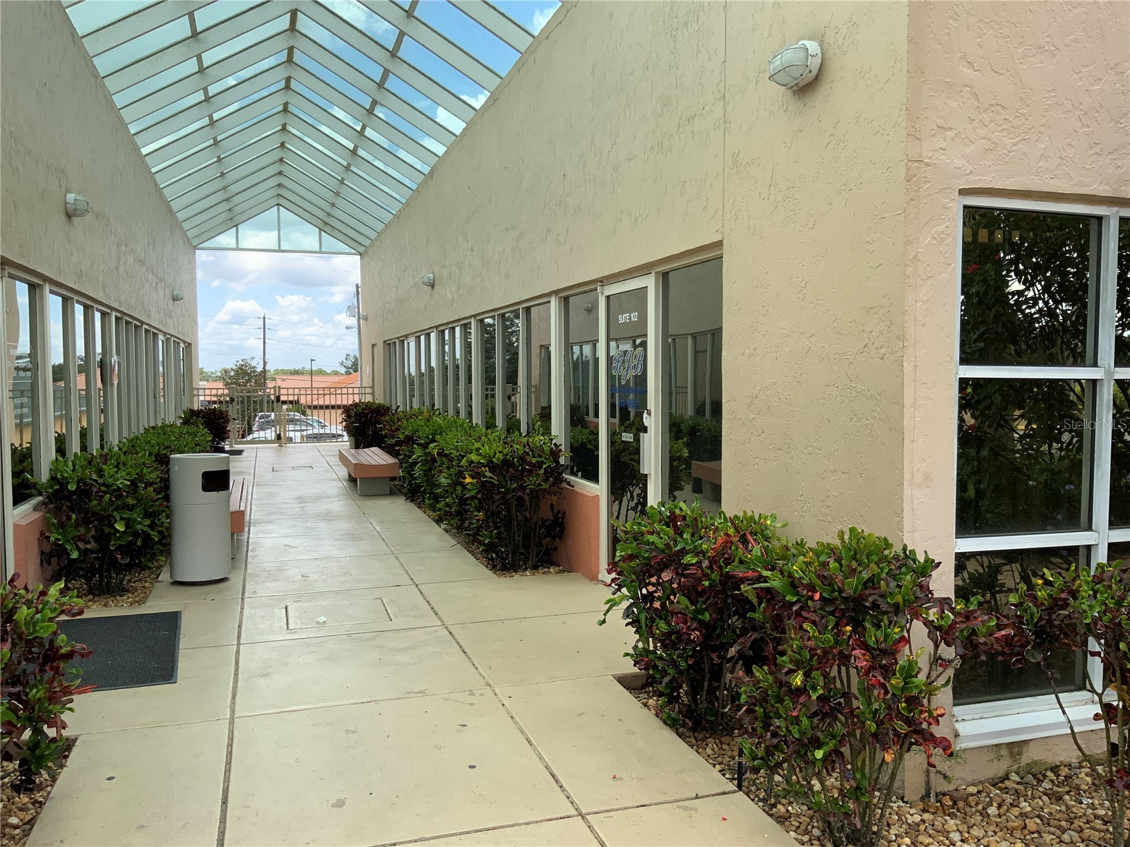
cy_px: 424
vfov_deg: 48.2
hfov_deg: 61.7
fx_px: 947
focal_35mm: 29
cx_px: 565
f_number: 1.8
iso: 16
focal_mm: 3
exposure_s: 1/627
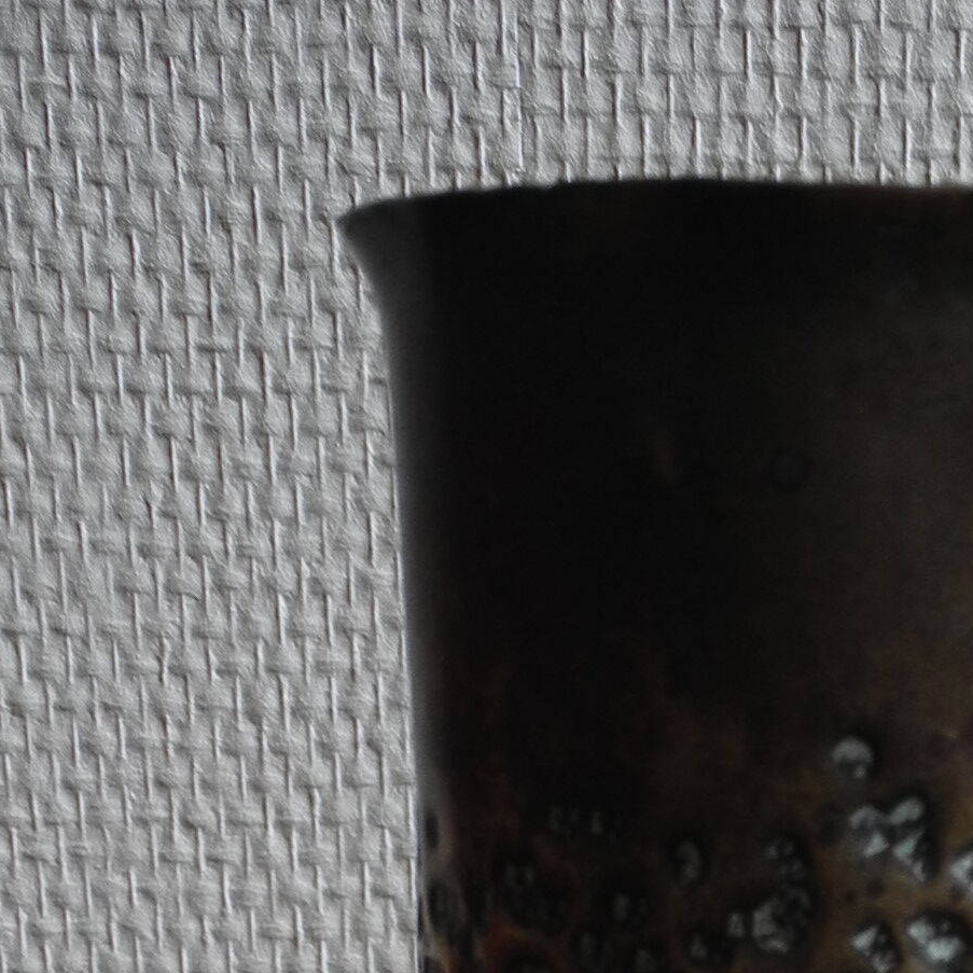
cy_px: 1922
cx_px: 993
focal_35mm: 100
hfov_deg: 17.0
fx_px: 3180
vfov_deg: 14.5
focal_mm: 6
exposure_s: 1/47.3
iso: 100
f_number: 2.8
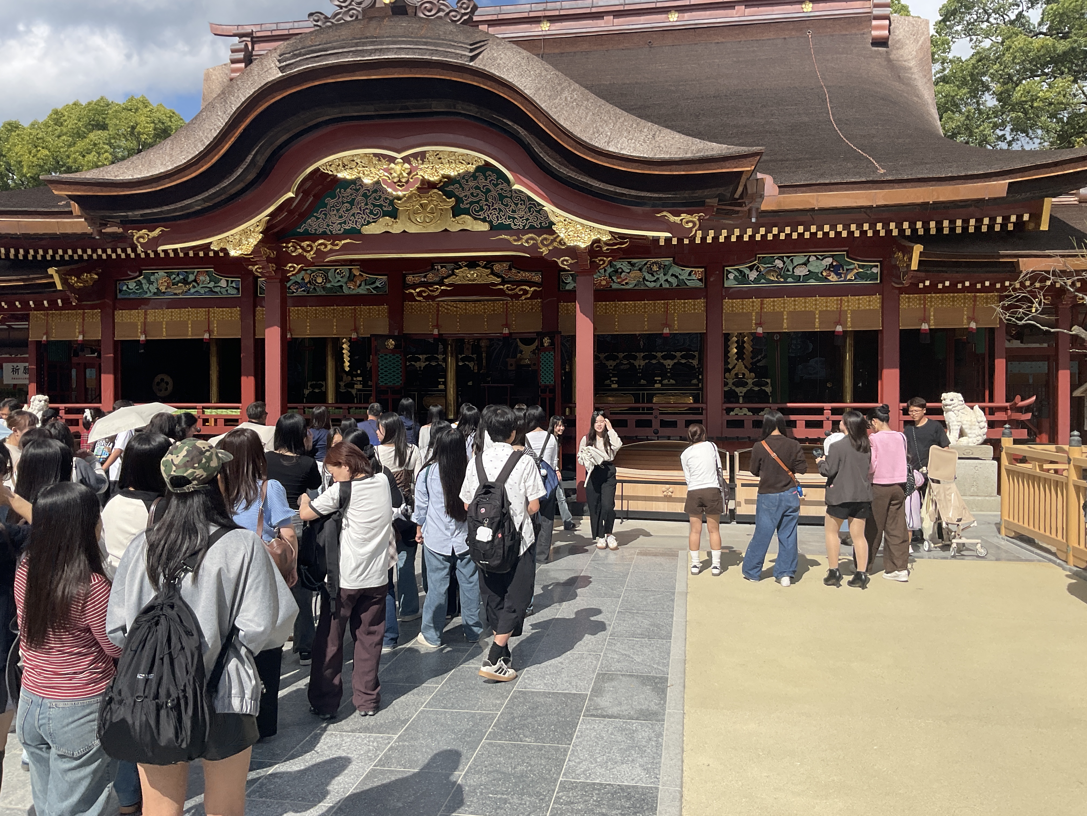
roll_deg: -0.7
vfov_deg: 48.2
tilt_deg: -0.3
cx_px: 544
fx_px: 911
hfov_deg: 61.7
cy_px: 408
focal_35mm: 29
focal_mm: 3
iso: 20
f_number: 1.8
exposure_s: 1/2427
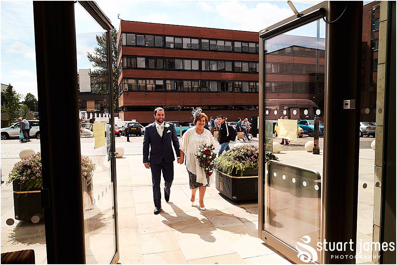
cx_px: 198
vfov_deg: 53.2
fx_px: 265
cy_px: 132
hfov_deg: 73.7
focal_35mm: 24
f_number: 3.2
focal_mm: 16
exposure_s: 1/2000
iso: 250
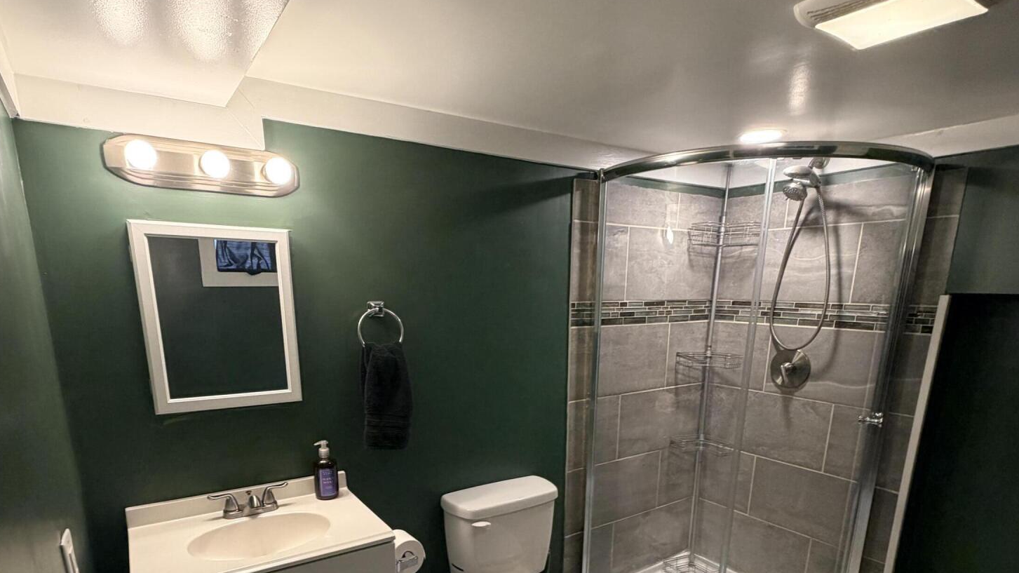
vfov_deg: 51.2
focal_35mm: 21
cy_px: 434
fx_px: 567
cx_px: 495
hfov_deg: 83.8
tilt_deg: -14.2
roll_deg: -0.9
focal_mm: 2.22
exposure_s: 1/60
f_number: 2.2
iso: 200
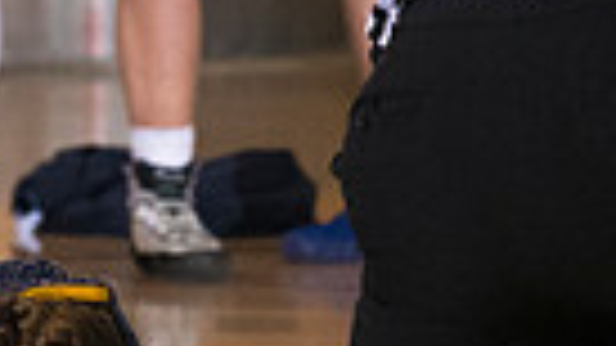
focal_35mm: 1327
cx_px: -202
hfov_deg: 1.6
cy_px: 270
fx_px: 21671
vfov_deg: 0.9
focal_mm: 200
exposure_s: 1/250
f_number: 5.6
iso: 2000
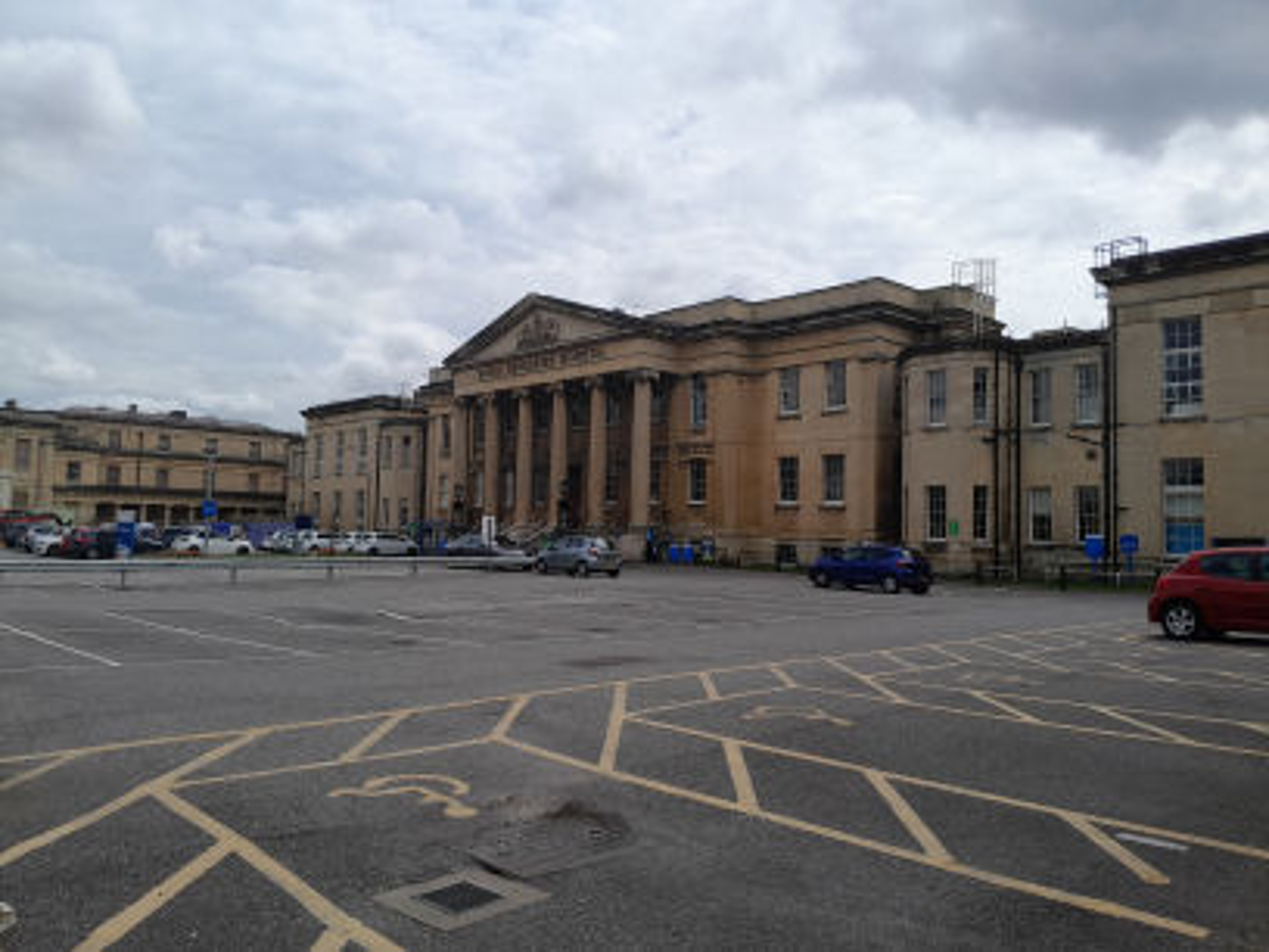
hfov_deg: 67.3
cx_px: 634
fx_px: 953
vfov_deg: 53.1
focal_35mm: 26
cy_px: 476
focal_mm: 3.98
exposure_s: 1/967
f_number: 1.8
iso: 40
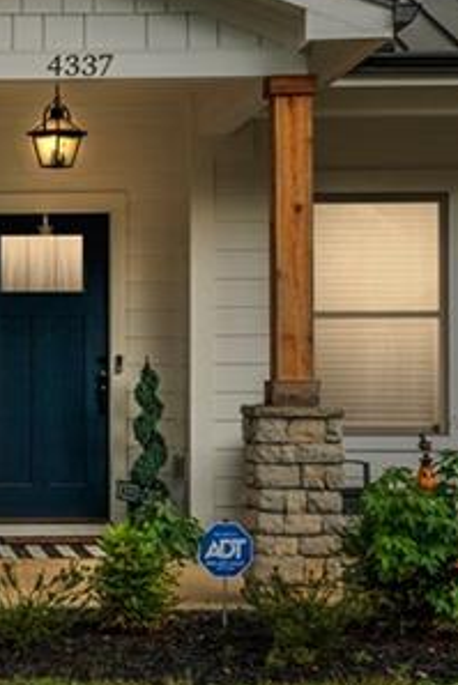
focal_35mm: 103
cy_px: -59
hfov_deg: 12.8
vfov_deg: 19.1
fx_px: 1963
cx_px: -170
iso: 100
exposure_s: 1/15
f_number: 11
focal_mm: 30
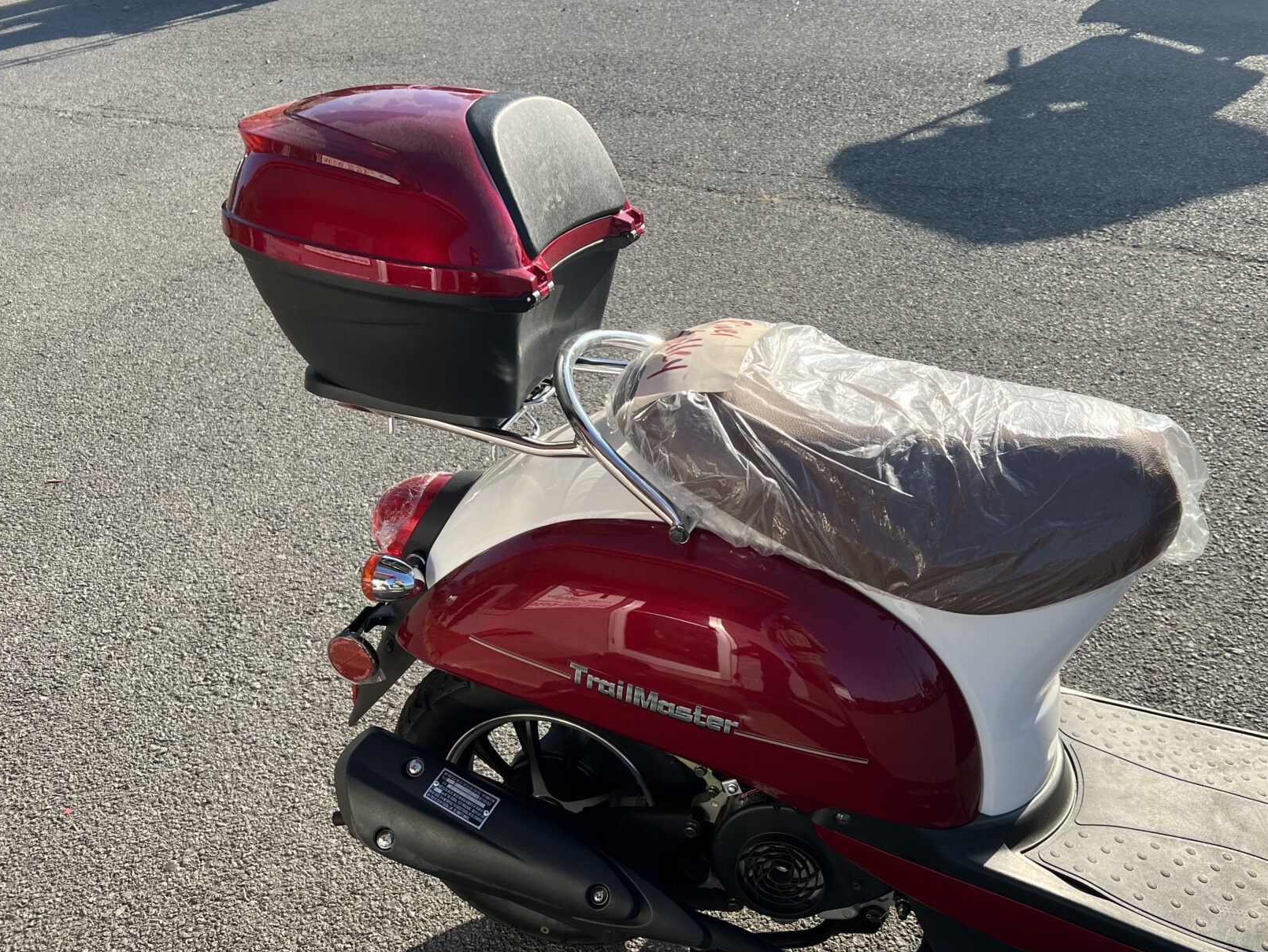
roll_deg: +3.5
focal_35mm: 31
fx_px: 1136
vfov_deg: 45.4
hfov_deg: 58.2
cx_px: 697
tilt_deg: -37.4
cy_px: 530
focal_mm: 5.7
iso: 50
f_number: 1.5
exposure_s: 1/1838
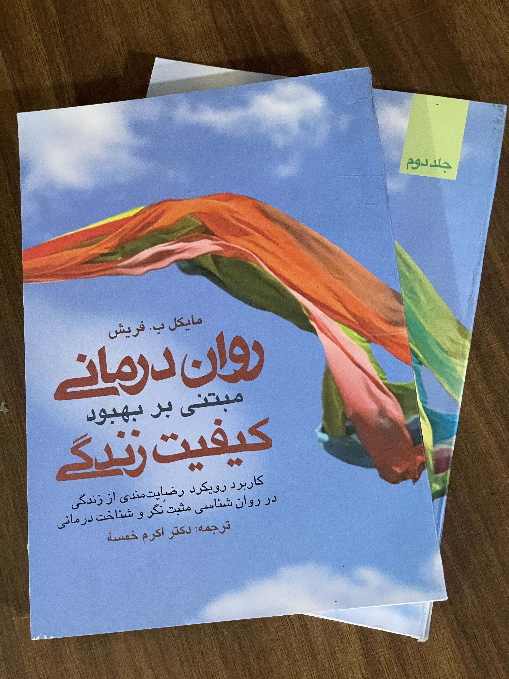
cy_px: 340
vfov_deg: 36.8
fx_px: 1019
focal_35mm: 52
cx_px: 254
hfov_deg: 28.0
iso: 800
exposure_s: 1/55
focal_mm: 6
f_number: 2
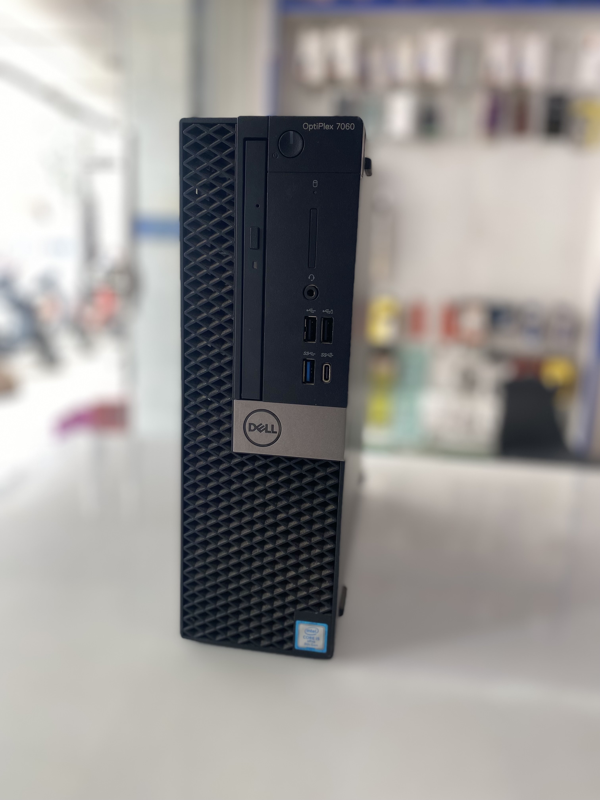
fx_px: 601
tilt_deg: -11.4
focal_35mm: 26
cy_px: 400
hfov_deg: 53.1
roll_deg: -2.5
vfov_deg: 67.3
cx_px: 300
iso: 32
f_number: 1.8
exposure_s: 1/100
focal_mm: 4.25
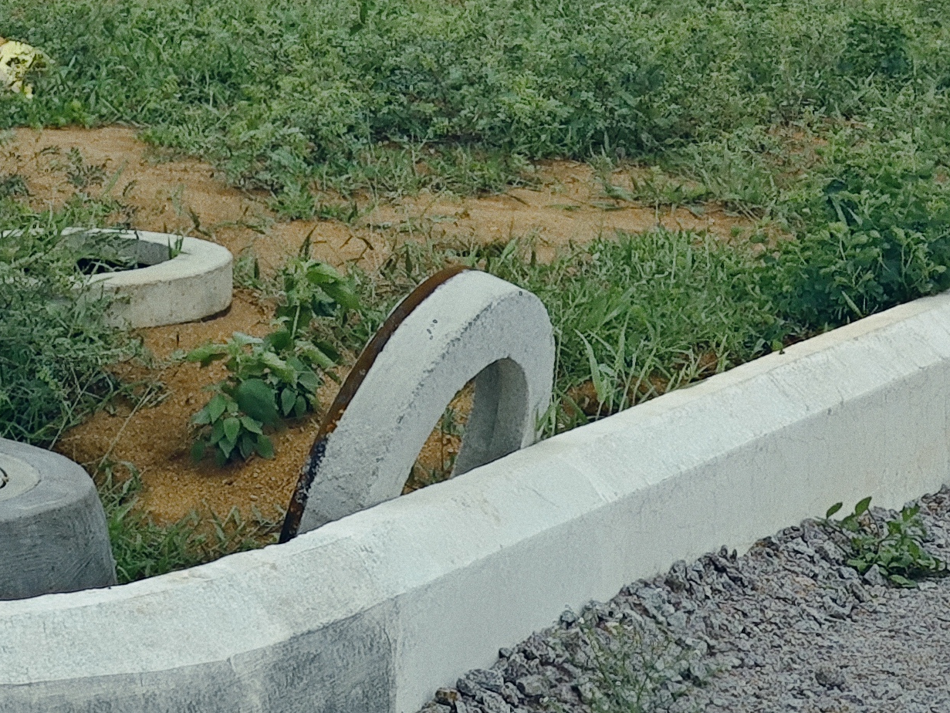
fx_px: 4200
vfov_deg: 9.5
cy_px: -307
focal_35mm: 153
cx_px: 194
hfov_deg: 12.8
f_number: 1.6
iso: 50
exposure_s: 1/2764
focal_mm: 6.55
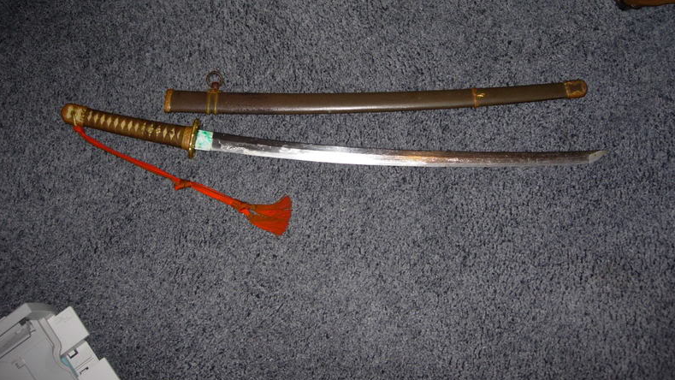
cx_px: 340
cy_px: 146
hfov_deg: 48.4
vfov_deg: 28.3
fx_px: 752
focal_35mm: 42
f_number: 2.8
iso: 79
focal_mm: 7.8
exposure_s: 1/64
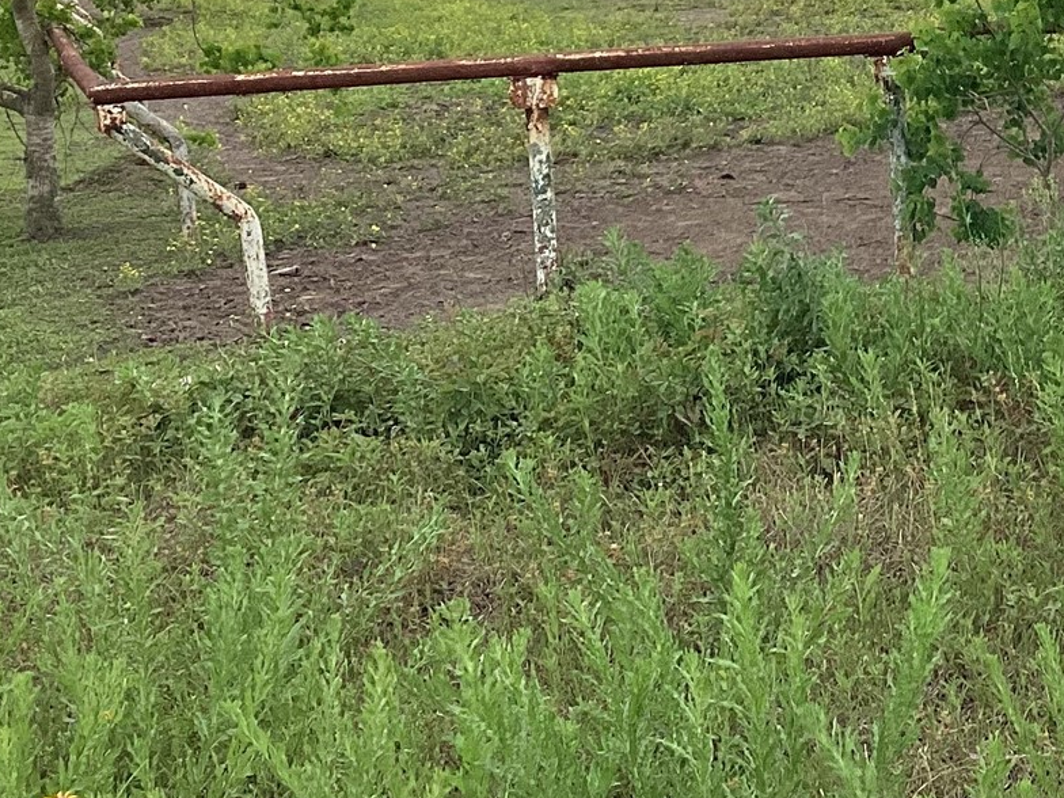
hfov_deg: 23.8
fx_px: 2490
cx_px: 852
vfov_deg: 17.6
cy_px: -56
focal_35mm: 81
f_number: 2.4
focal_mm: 3.3
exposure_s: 1/1101
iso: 25
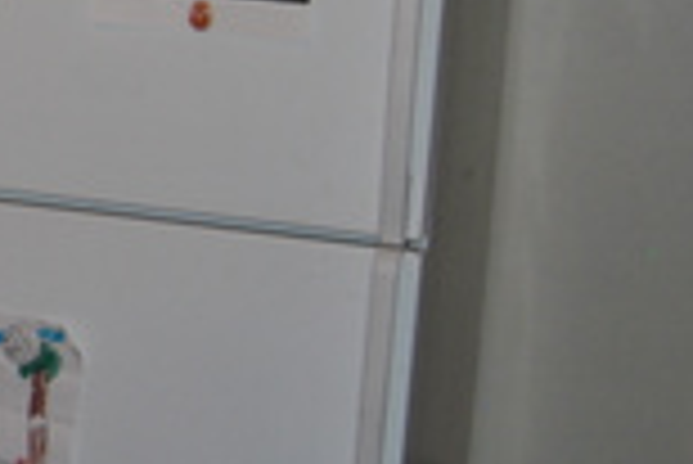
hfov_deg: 15.8
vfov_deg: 12.2
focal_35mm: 112
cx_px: -518
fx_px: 2158
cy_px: 131
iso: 200
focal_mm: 18
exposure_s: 1/60
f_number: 3.5
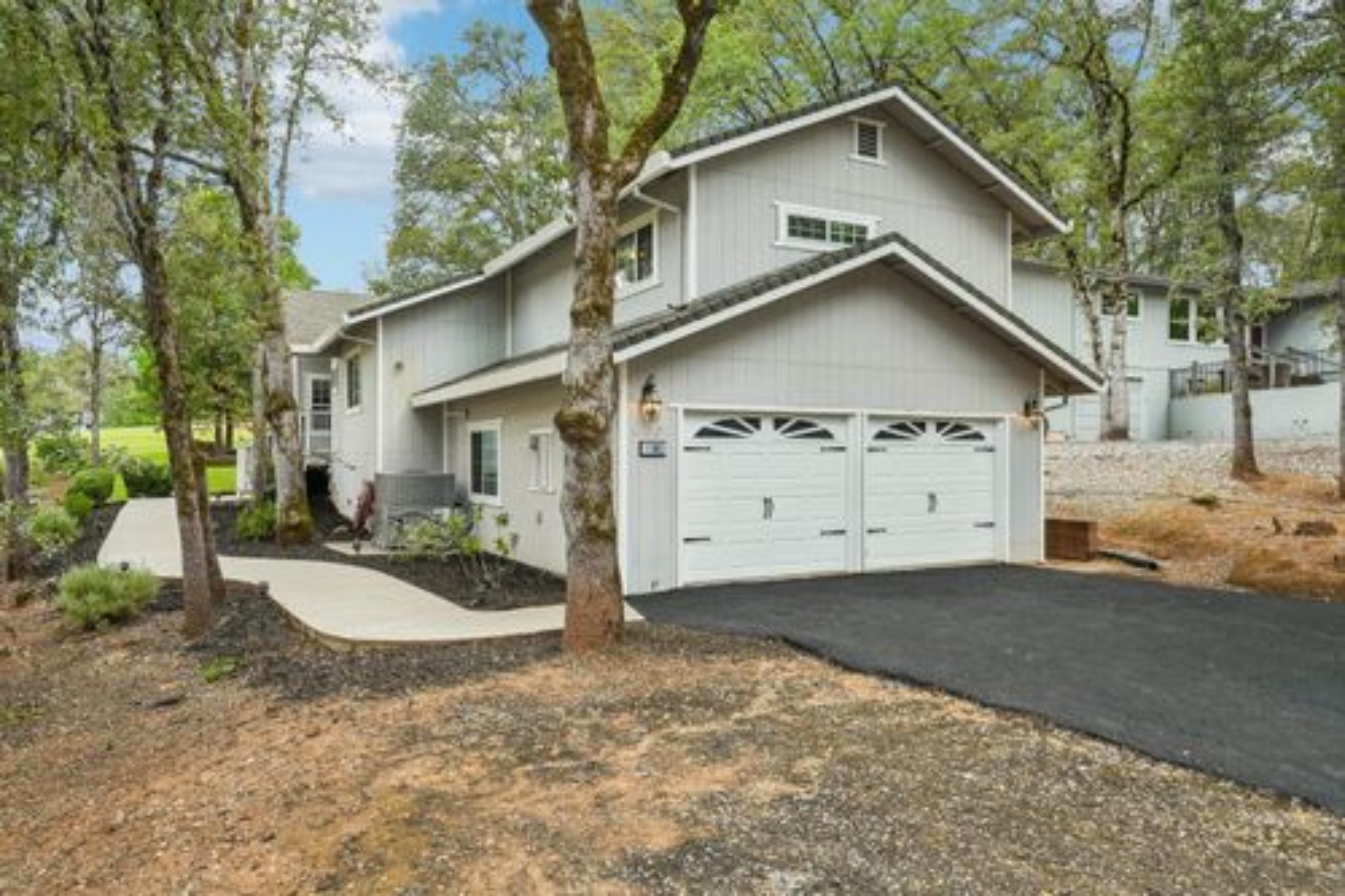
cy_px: 448
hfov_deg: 74.9
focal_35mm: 24
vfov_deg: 54.1
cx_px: 672
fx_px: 878
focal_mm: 23.5
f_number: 8
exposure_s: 1/80
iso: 400
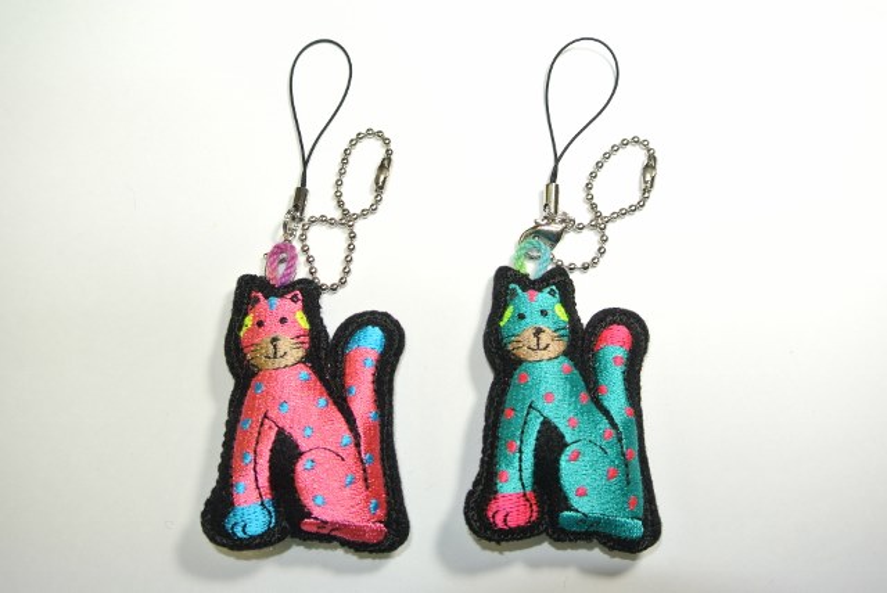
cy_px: 296
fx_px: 838
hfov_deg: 55.8
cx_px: 444
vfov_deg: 39.0
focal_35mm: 34
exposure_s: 1/60
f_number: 4.5
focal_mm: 12.7
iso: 100
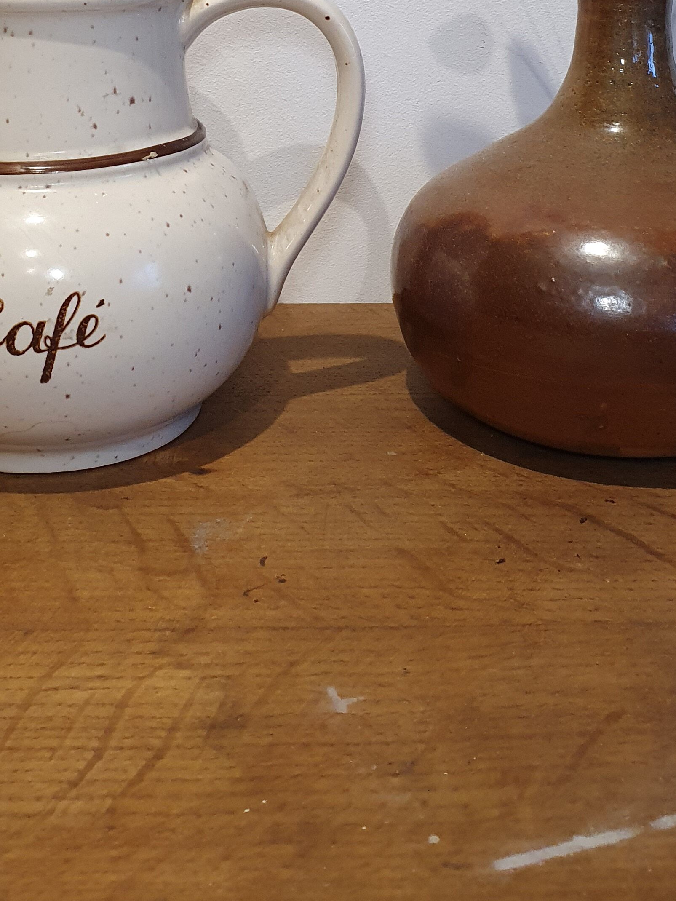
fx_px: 1275
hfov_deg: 29.7
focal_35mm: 49
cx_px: 307
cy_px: 72
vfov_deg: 36.3
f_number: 2.4
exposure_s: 1/50
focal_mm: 4.32
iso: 320
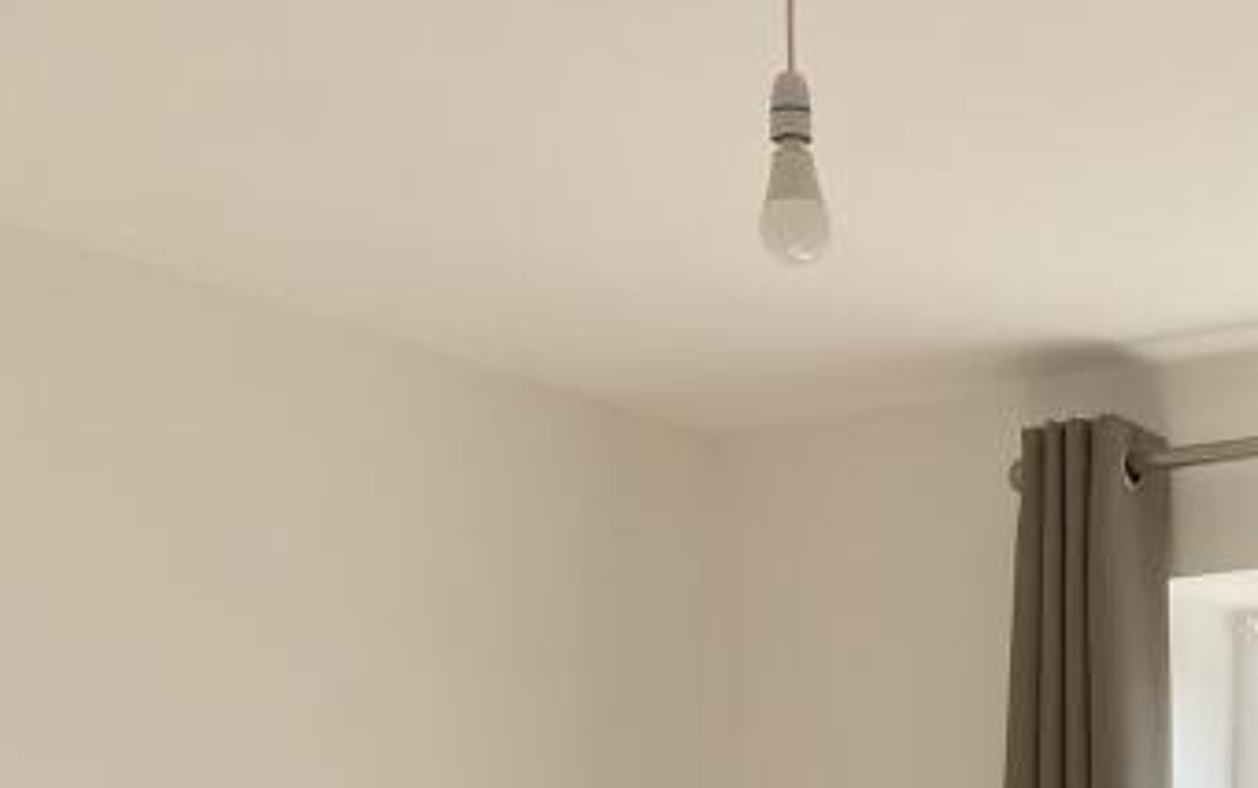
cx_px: 1173
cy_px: 1295
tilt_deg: -2.9
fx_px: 2848
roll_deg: +0.3
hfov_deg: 24.1
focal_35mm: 83
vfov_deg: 14.4
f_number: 1.8
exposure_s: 1/681
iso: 32
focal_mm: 4.25
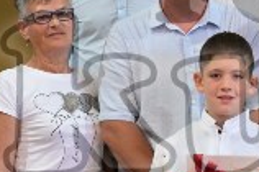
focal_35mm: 152
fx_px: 1092
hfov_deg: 13.1
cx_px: 328
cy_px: 76
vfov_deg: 9.0
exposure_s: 1/125
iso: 5000
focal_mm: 37
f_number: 5
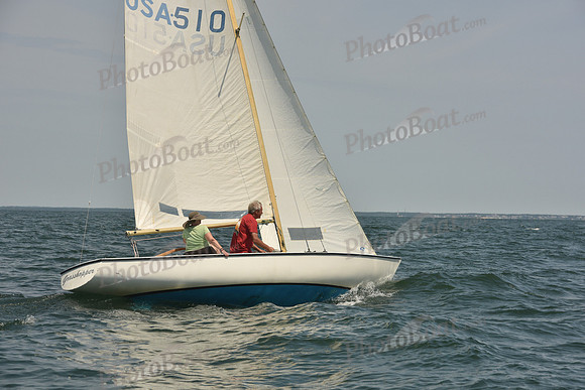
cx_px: 292
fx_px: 1625
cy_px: 195
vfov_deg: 13.7
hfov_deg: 20.4
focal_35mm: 100
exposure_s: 1/1000
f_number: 8
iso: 320
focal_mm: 100
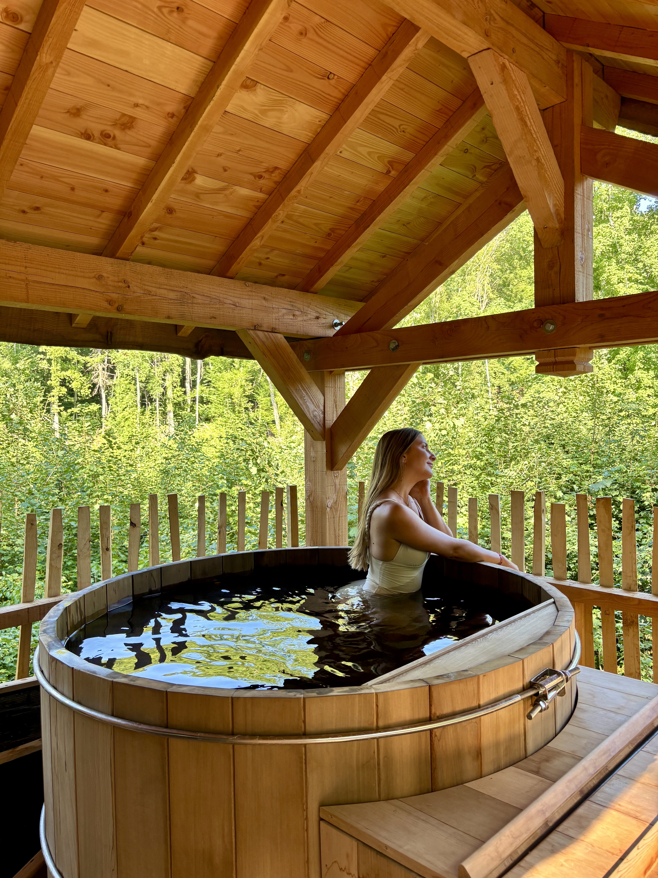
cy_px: 439
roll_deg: +0.5
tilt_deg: -2.2
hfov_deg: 53.1
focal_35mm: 26
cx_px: 329
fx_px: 659
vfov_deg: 67.3
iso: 40
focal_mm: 5.96
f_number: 1.6
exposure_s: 1/121
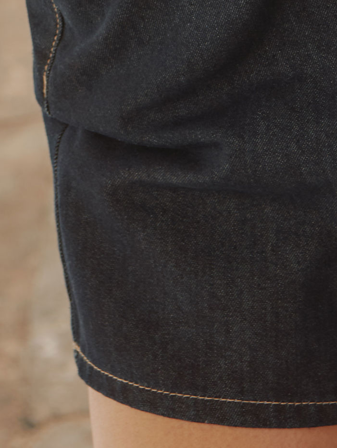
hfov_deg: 4.9
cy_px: -354
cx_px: 232
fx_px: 3931
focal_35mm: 303
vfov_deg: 6.4
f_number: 7.1
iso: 80
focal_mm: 70
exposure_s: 1/800
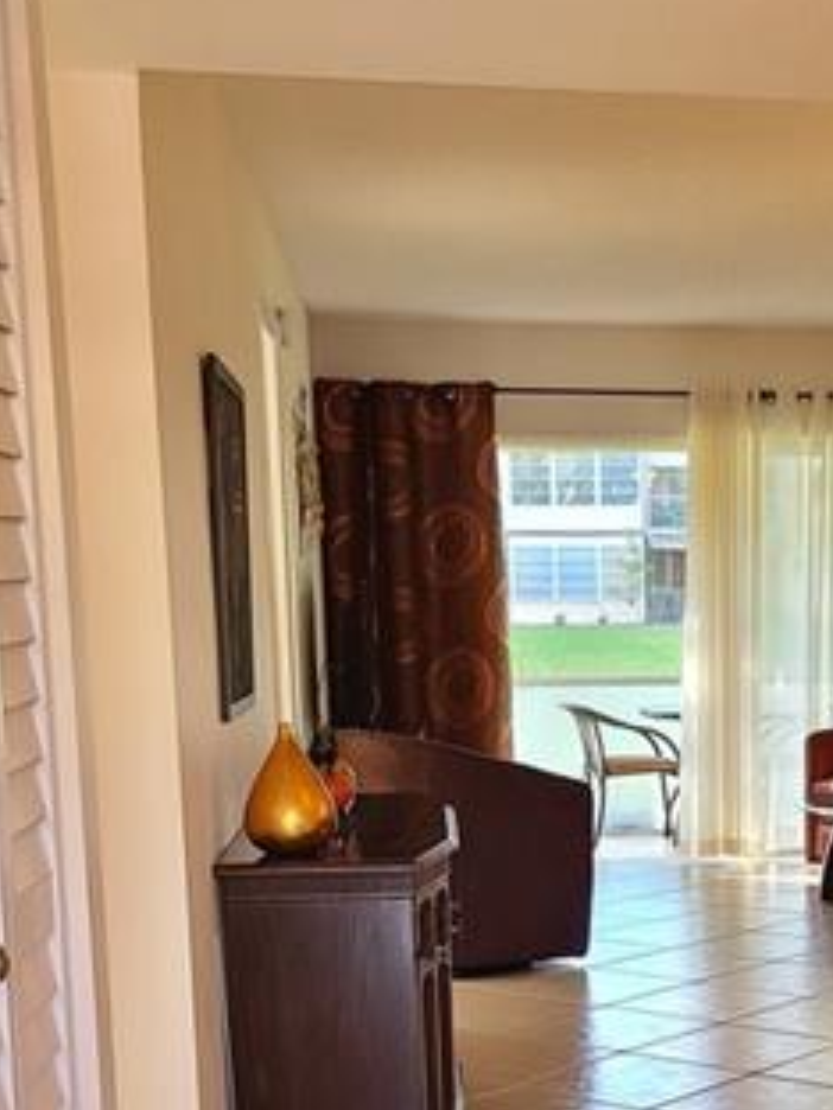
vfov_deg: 29.3
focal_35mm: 64
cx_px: 794
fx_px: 2053
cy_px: 943
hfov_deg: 22.2
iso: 125
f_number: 1.8
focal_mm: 5.4
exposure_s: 1/59
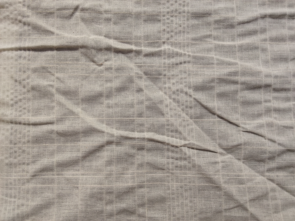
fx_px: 222
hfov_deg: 67.3
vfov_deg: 53.1
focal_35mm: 26
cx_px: 148
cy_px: 110
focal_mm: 2.78
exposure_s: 1/100
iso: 80
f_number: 2
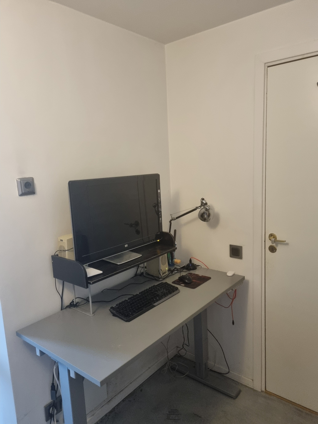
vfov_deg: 67.3
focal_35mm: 26
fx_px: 318
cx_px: 159
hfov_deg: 53.1
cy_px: 212
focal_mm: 5.4
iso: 640
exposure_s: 1/50
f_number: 1.8
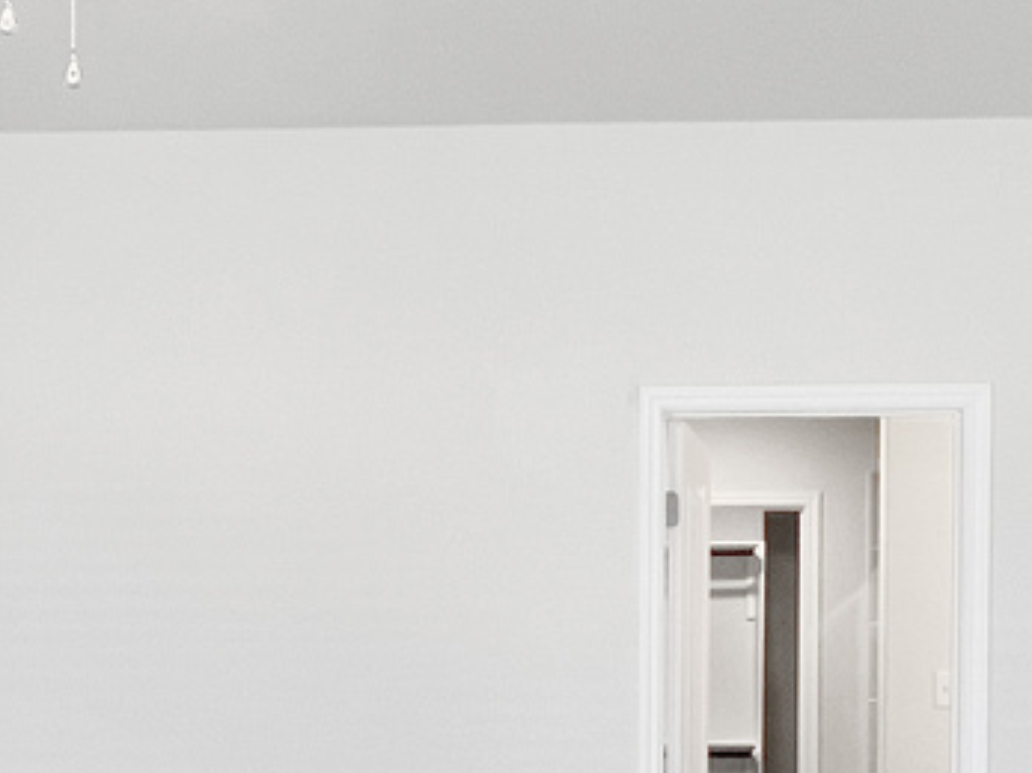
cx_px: 488
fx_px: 1609
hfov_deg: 35.5
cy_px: 708
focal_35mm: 54
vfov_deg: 26.1
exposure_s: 1/60
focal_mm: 1.57
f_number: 1.8
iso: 125
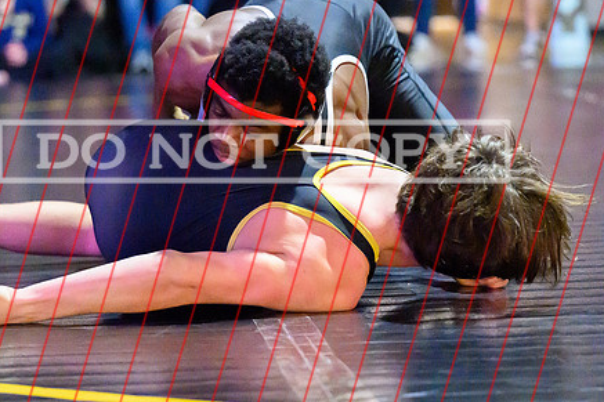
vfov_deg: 9.3
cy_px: 143
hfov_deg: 13.9
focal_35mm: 148
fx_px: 2482
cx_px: 250
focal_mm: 89
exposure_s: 1/640
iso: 25600
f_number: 2.8
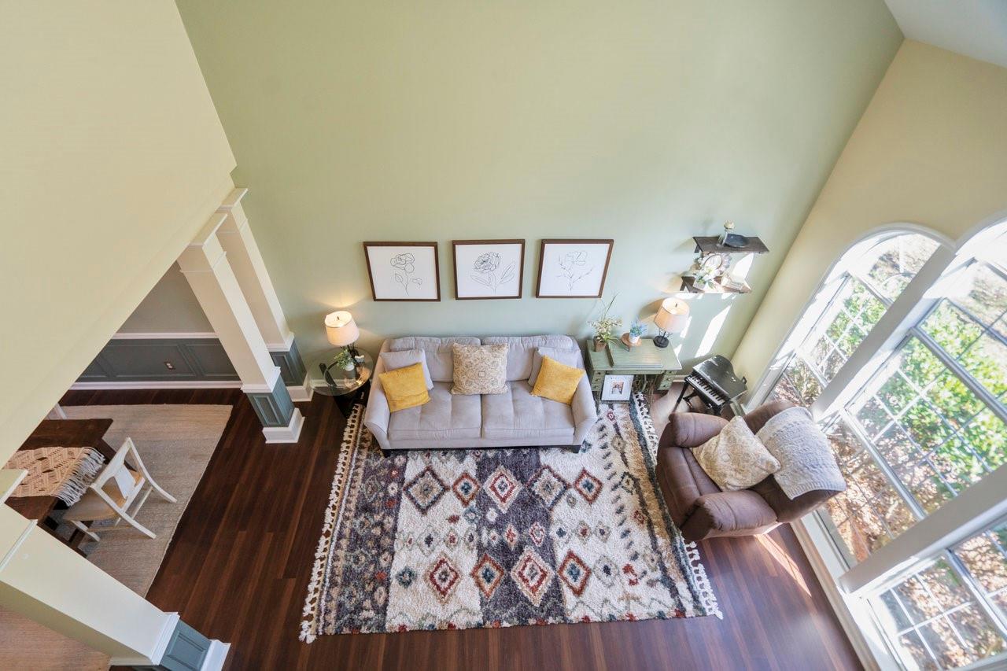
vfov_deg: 73.7
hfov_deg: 96.7
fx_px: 447
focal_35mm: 16
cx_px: 504
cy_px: 336
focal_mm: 16
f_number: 4
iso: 640
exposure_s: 1/160
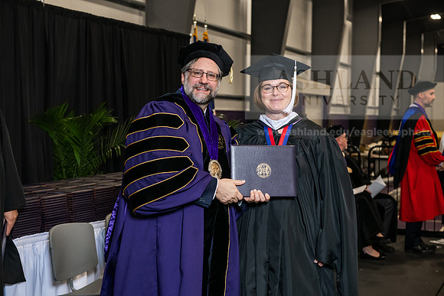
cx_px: 222
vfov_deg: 21.9
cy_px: 148
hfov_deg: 32.4
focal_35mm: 62
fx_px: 765
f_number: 5
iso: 2000
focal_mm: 62
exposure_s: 1/200
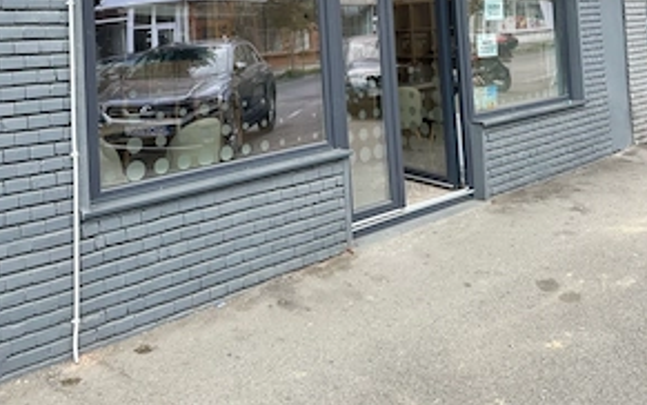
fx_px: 617
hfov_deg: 55.3
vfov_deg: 33.3
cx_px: 318
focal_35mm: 35
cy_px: 2
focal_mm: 6.86
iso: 80
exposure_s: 1/396
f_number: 1.78
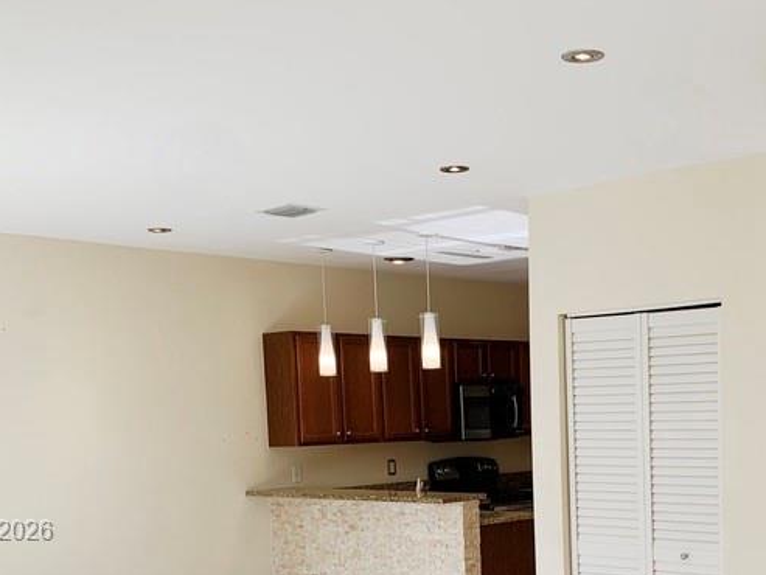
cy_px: 531
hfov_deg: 35.1
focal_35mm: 54
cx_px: 519
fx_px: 1195
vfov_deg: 26.1
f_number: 1.8
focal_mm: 4.25
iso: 25
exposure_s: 1/229
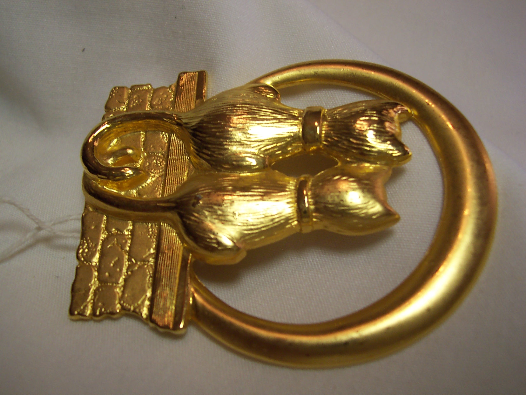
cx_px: 263
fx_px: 562
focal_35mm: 37
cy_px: 198
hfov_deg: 50.1
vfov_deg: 38.7
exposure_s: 1/90
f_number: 2.8
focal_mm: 5.6
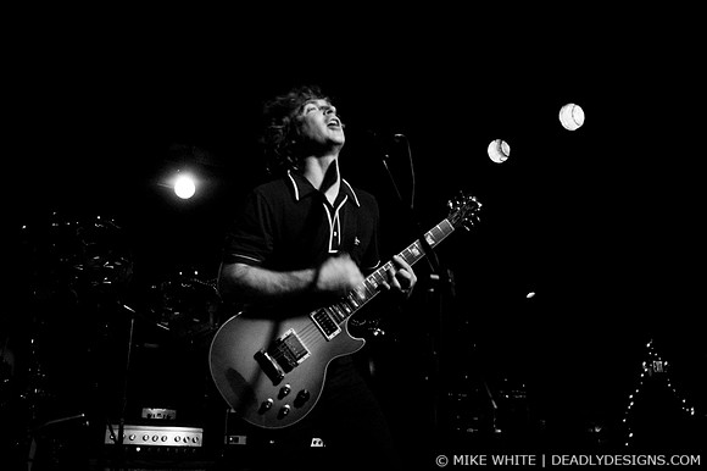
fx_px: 589
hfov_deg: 62.0
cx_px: 354
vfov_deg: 43.6
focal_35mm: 30
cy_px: 236
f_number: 2.8
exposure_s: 1/60
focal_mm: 20
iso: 800
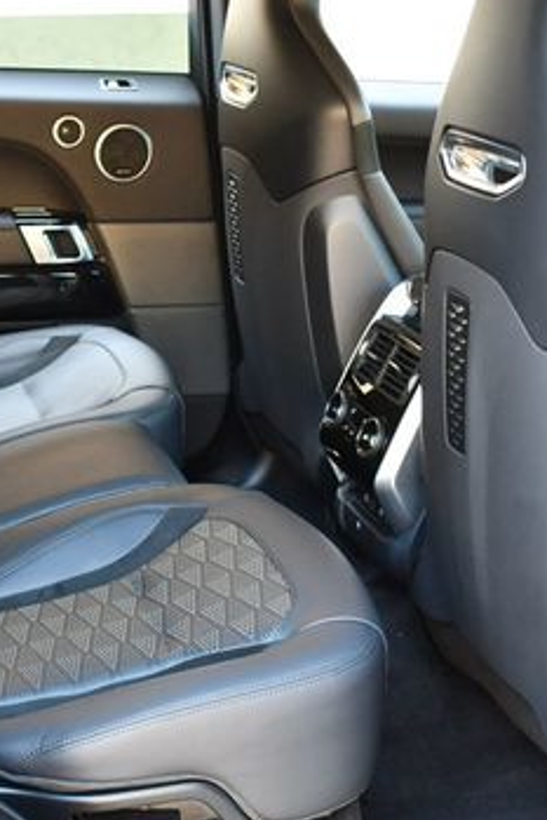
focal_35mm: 66
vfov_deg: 30.4
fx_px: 1503
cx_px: 131
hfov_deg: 20.5
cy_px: 484
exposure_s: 1/125
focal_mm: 18
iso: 1250
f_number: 3.5
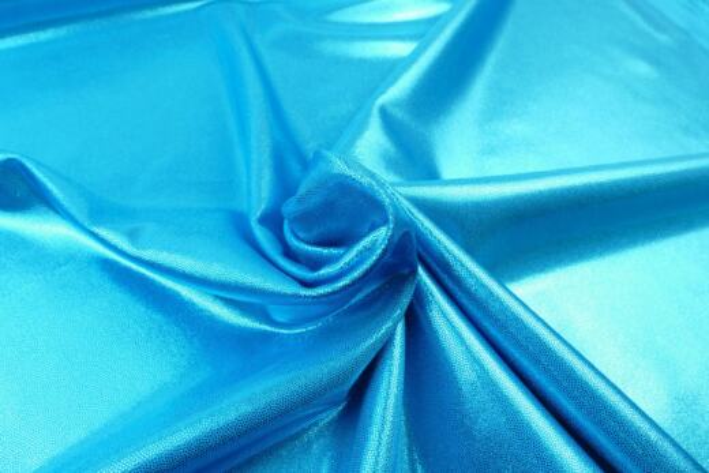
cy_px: 236
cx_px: 354
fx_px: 492
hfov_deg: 71.5
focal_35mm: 25
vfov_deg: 51.3
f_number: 8
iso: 400
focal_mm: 9.12
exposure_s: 1/60
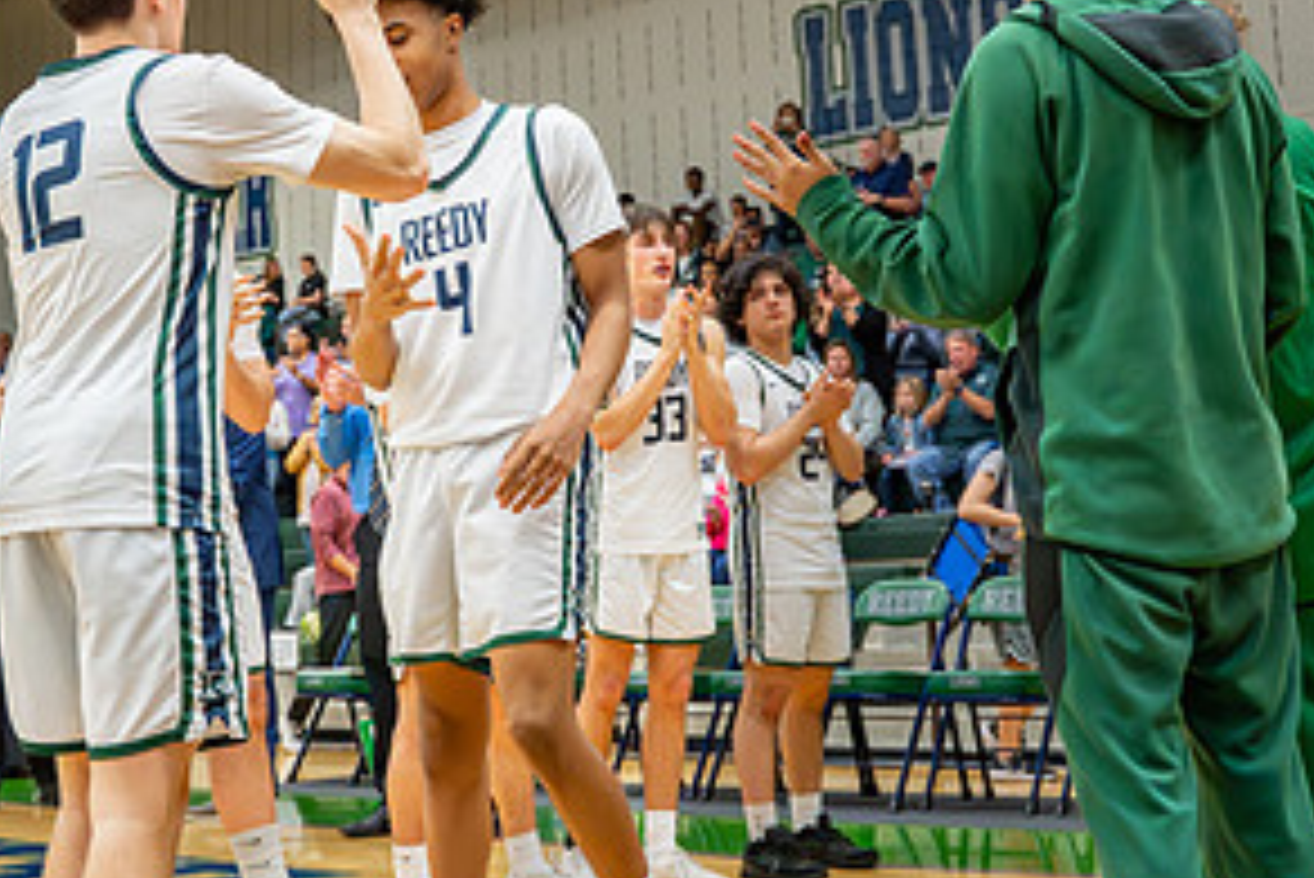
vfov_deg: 24.0
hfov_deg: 35.3
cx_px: 454
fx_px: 2045
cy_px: 244
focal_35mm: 56
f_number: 2.8
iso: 6400
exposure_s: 1/1000
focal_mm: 24
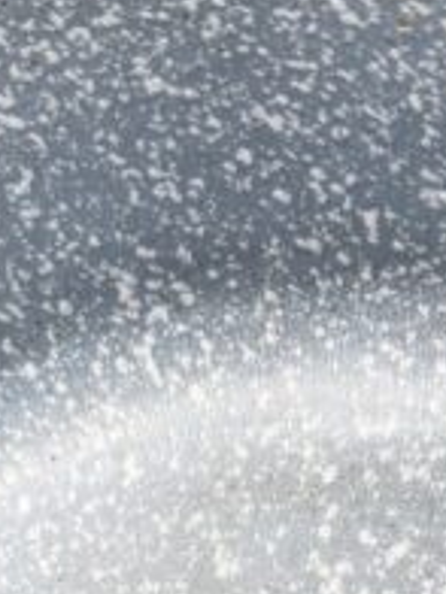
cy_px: 873
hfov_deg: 15.1
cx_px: 237
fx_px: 1684
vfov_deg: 18.0
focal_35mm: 98
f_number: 1.78
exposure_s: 1/50
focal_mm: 6.76
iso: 125
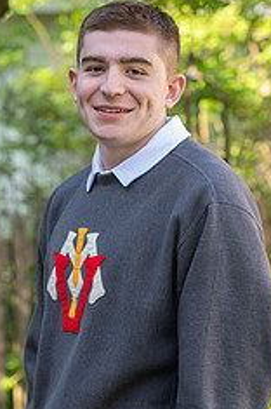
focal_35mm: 201
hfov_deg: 6.8
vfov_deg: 10.2
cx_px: 72
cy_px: 205
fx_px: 2276
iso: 250
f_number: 4
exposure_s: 1/125
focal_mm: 105
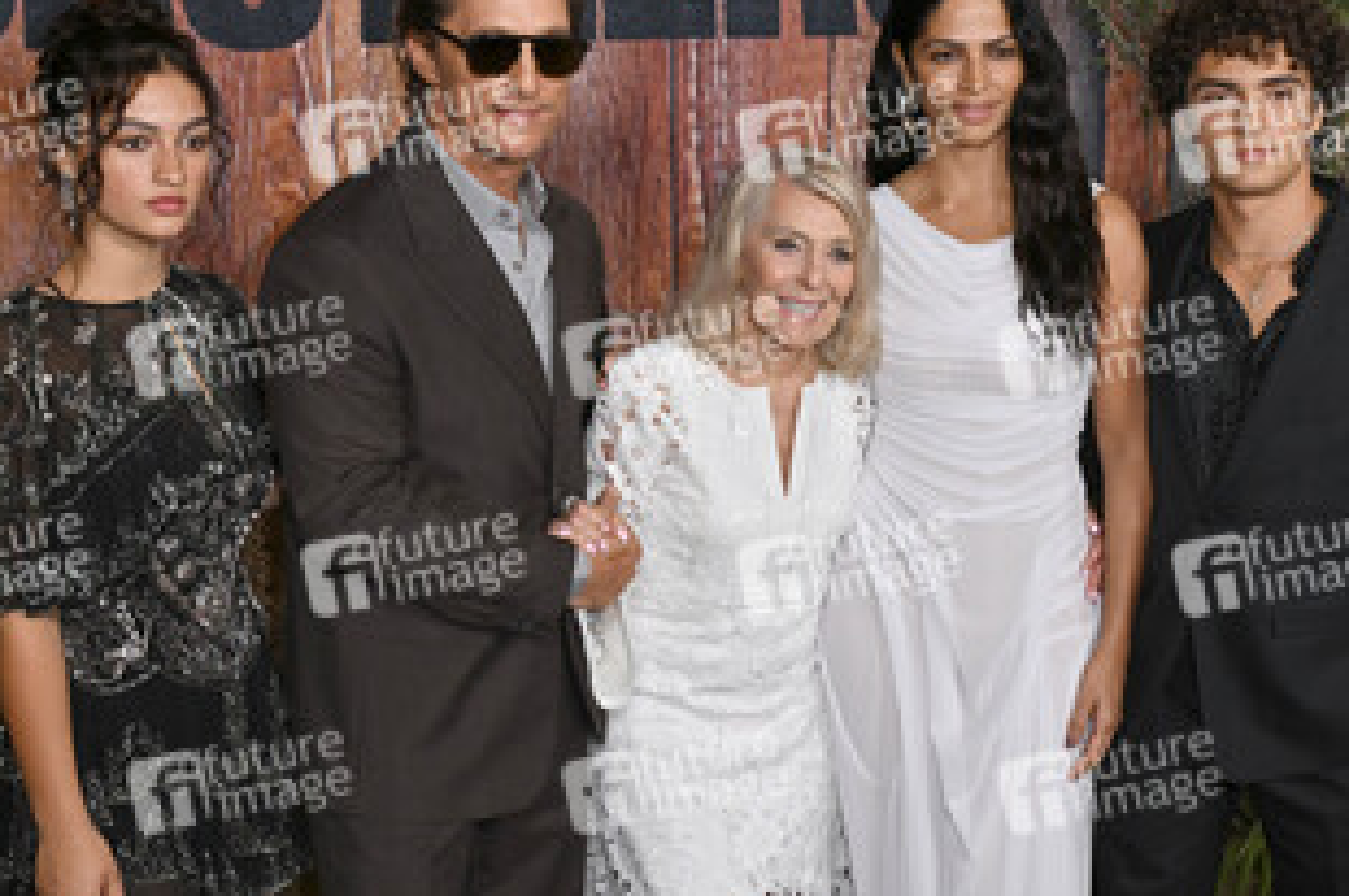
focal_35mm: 51
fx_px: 1909
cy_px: 457
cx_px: 733
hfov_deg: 38.9
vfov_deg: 26.4
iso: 1000
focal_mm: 35
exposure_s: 1/250
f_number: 7.1
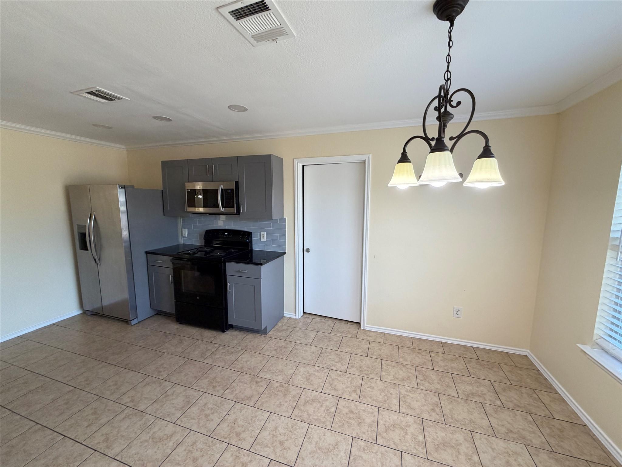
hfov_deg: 102.1
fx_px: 252
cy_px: 234
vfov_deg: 85.7
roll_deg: +0.1
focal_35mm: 14
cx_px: 311
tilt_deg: -5.8
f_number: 2.2
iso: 200
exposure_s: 1/120
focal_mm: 2.22
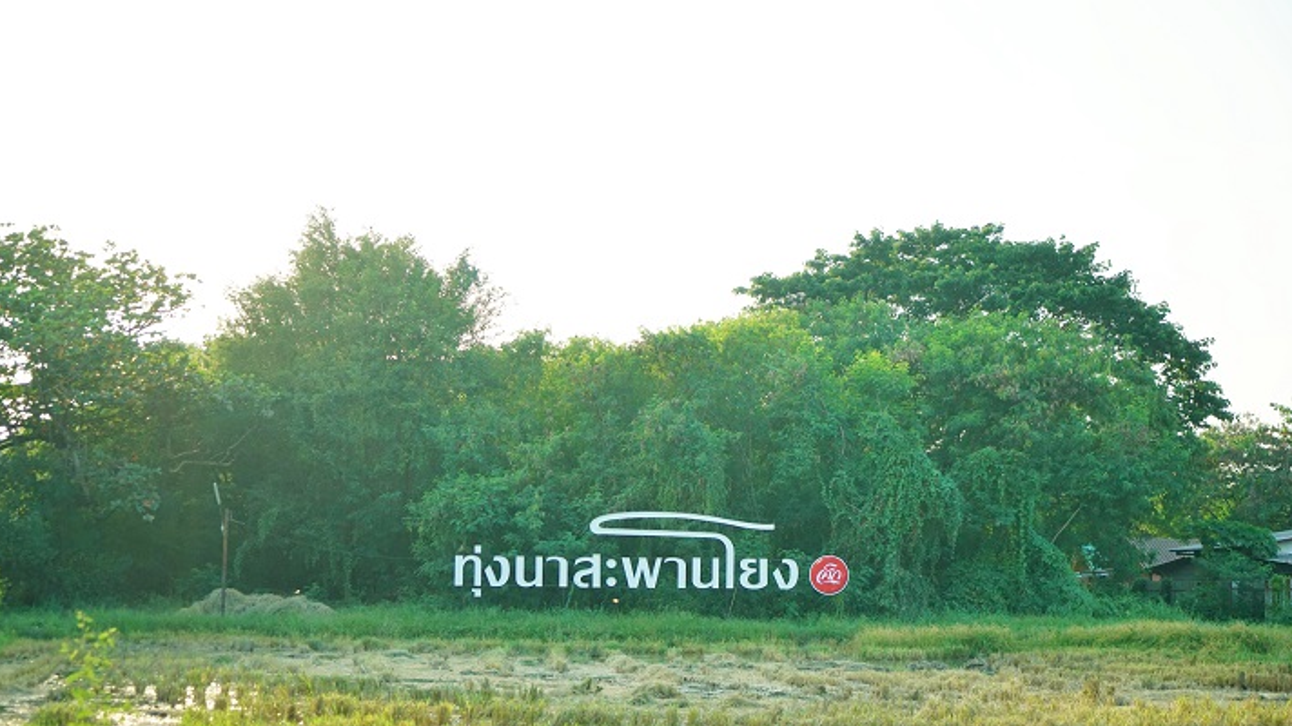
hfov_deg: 39.2
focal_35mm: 53
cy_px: 403
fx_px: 1815
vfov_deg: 22.6
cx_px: 641
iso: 640
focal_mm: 50
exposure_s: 1/3200
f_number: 4
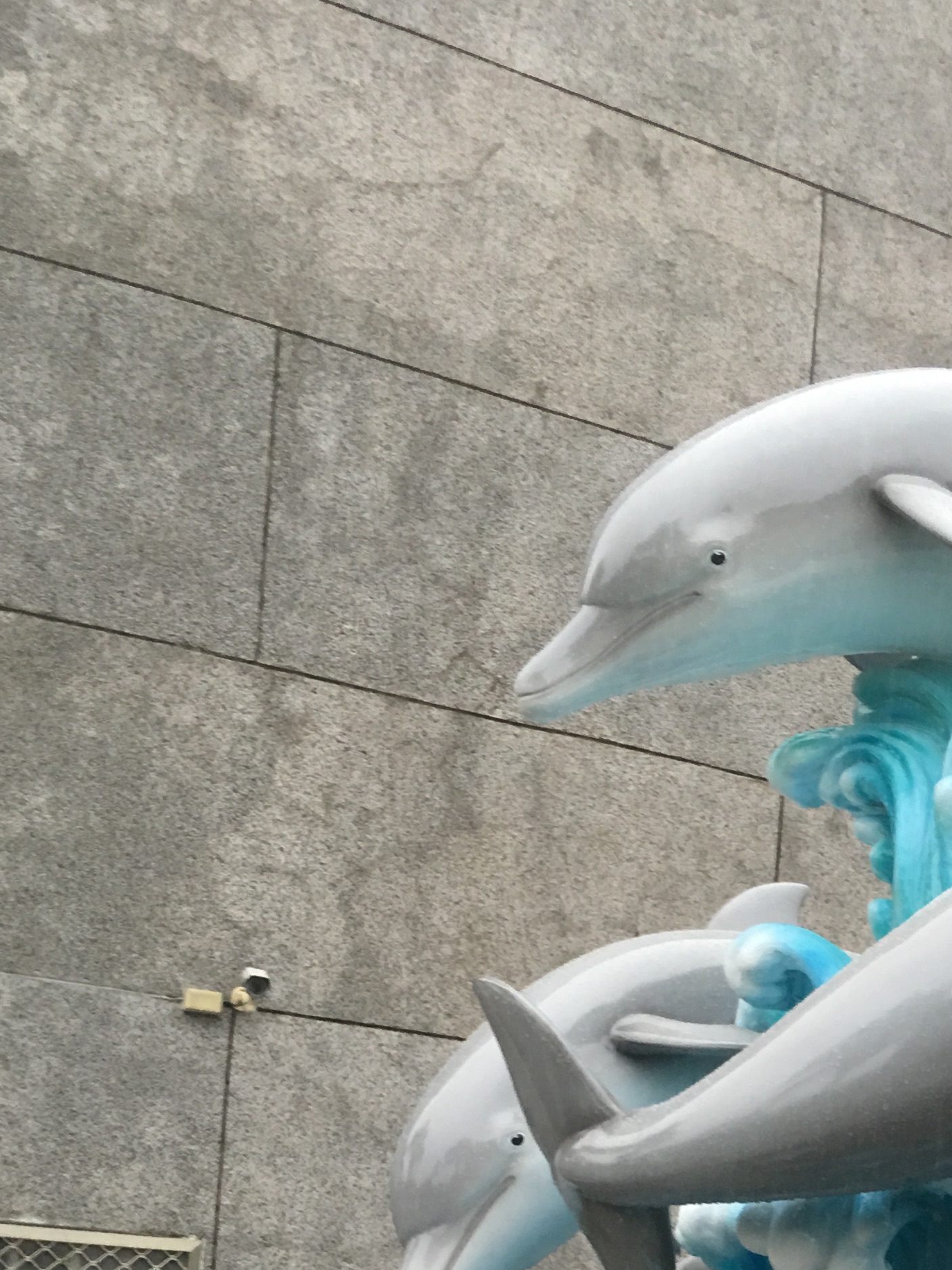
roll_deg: -4.4
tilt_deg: +3.0
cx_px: 869
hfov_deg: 23.0
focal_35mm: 62
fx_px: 2274
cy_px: 1294
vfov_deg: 29.0
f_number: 2.2
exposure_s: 1/15
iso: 50
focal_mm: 4.15
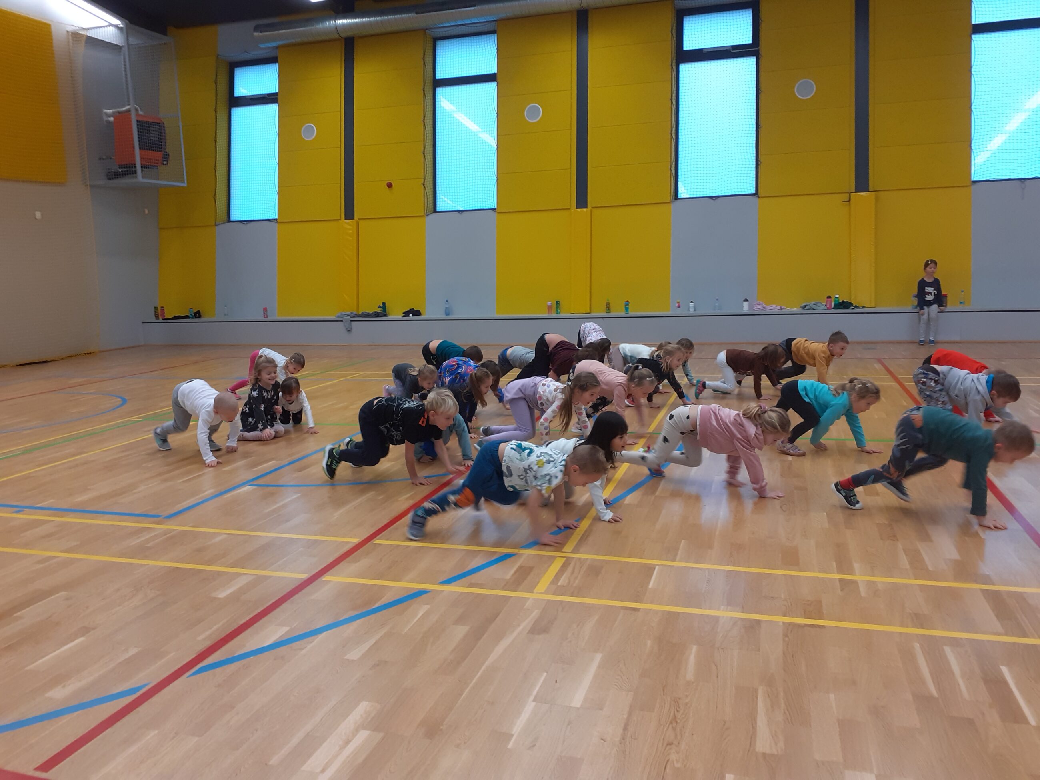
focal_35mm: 27
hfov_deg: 65.3
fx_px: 811
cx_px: 520
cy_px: 390
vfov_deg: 51.4
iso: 80
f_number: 1.9
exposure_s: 1/50
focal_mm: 3.6
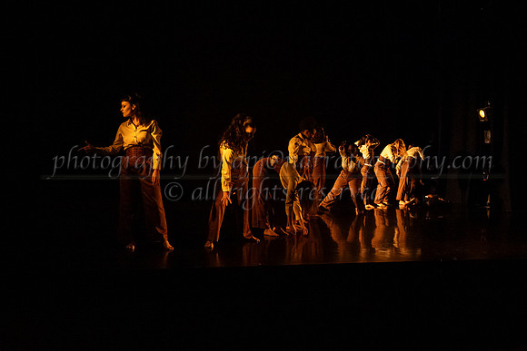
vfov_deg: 31.3
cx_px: 285
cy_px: 158
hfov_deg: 45.5
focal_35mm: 43
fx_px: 627
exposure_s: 1/320
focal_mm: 32
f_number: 3.5
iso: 4000
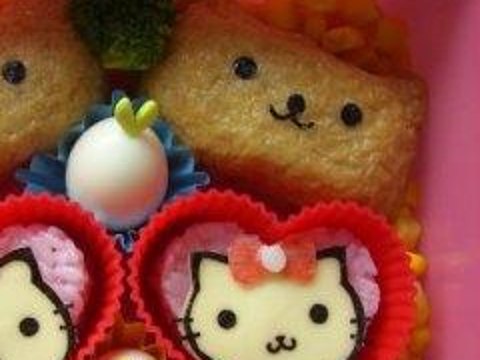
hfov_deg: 27.0
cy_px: 290
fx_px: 985
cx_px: 112
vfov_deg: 20.5
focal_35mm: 71
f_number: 2.7
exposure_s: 1/60
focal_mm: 6.2
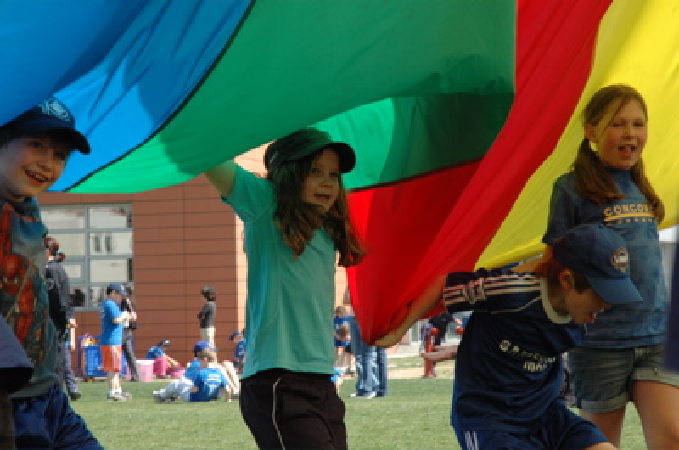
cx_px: 340
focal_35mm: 105
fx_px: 1976
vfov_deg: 13.0
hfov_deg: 19.5
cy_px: 225
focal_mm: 70
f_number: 9
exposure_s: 1/320
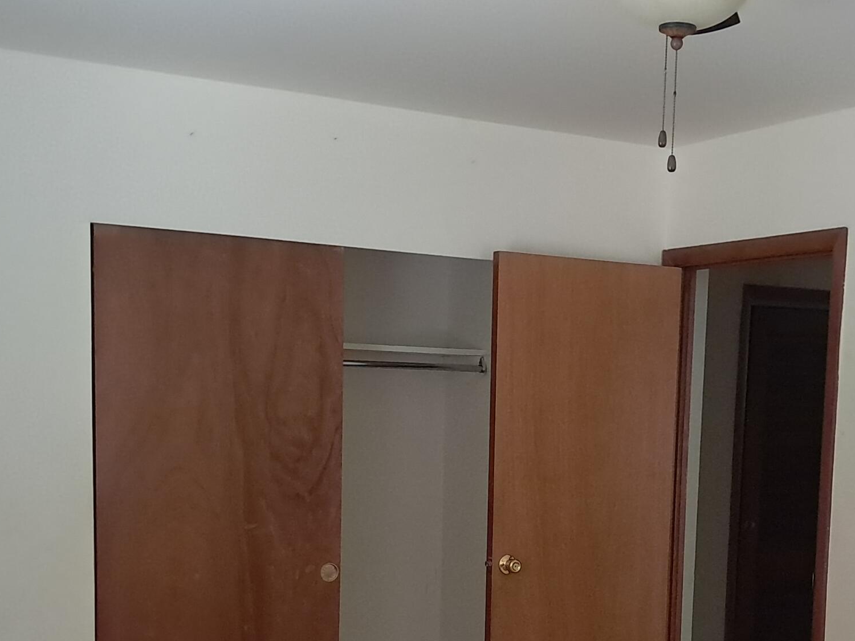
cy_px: 556
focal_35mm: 54
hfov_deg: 35.3
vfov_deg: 26.3
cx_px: 537
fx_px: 1334
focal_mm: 4
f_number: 1.8
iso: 1000
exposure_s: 1/60
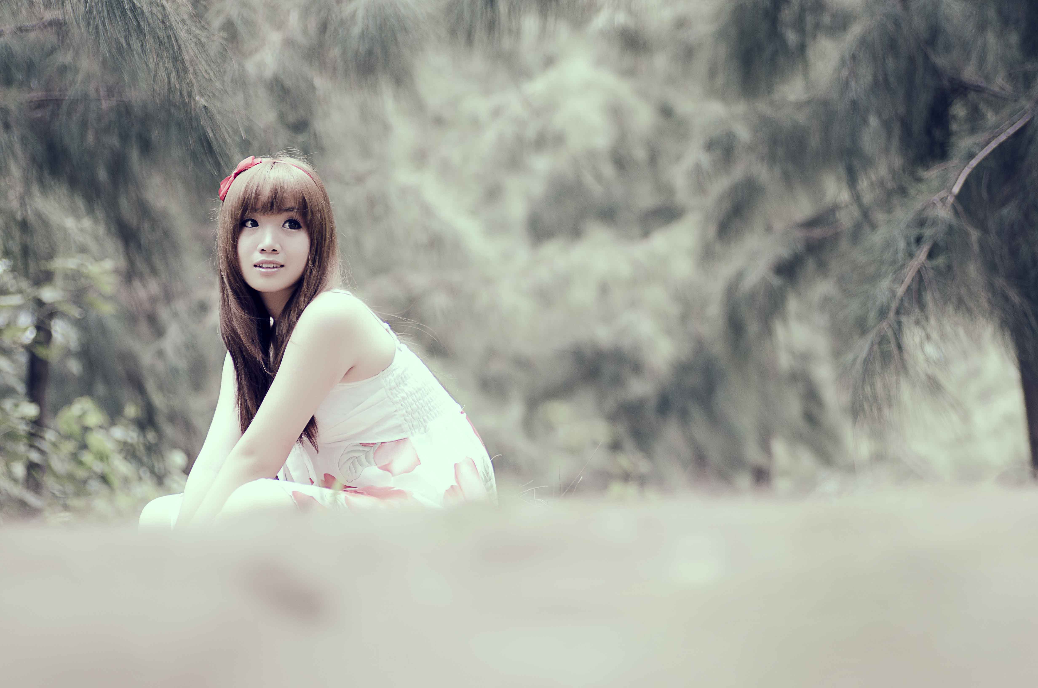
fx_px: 3884
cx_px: 519
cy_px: 344
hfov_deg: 15.2
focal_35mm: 135
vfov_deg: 10.1
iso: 100
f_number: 2.8
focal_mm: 90
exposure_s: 1/200
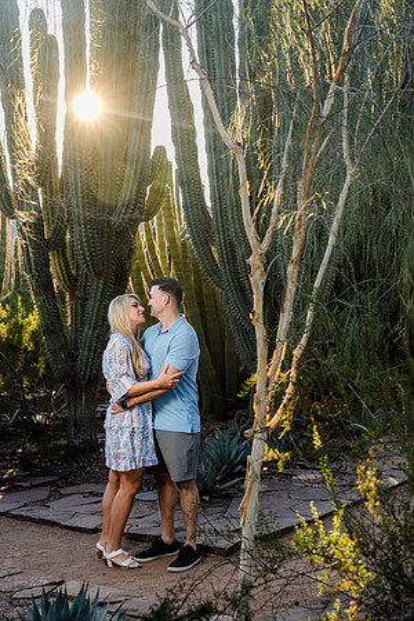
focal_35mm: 62
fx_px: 1069
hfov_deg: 21.9
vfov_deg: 32.4
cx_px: 207
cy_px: 310
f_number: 5.6
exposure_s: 1/125
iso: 160
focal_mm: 62
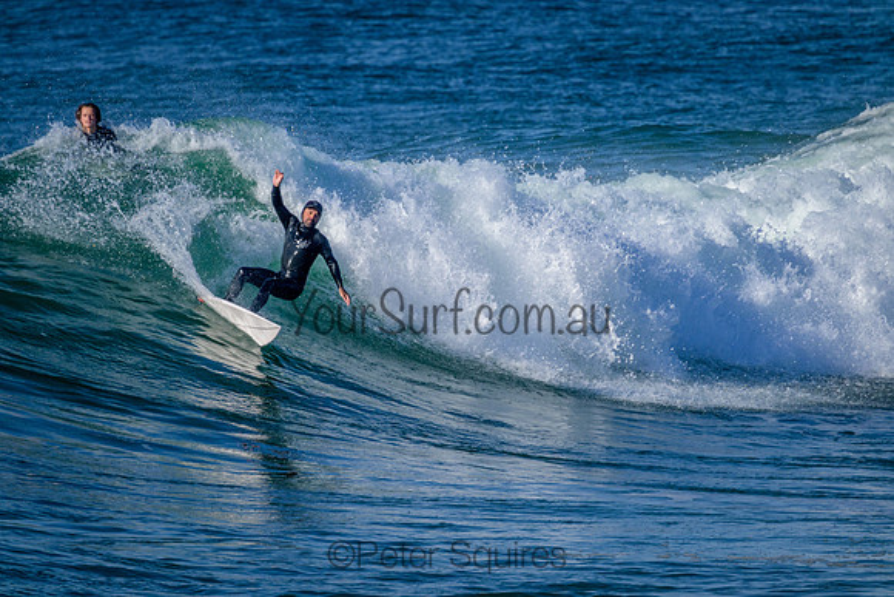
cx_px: 447
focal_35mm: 800
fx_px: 19870
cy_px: 298
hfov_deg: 2.6
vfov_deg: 1.7
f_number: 11
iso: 560
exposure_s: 1/2000
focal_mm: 800
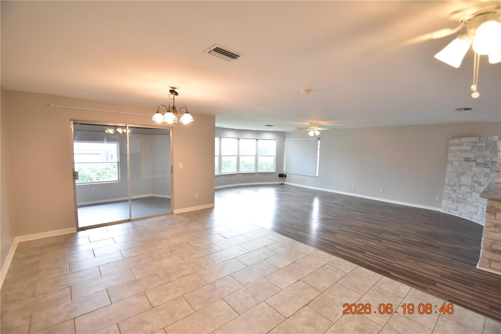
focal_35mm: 15
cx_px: 250
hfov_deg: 100.4
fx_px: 209
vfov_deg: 77.3
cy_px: 167
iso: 800
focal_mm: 10
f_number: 3.5
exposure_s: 1/90
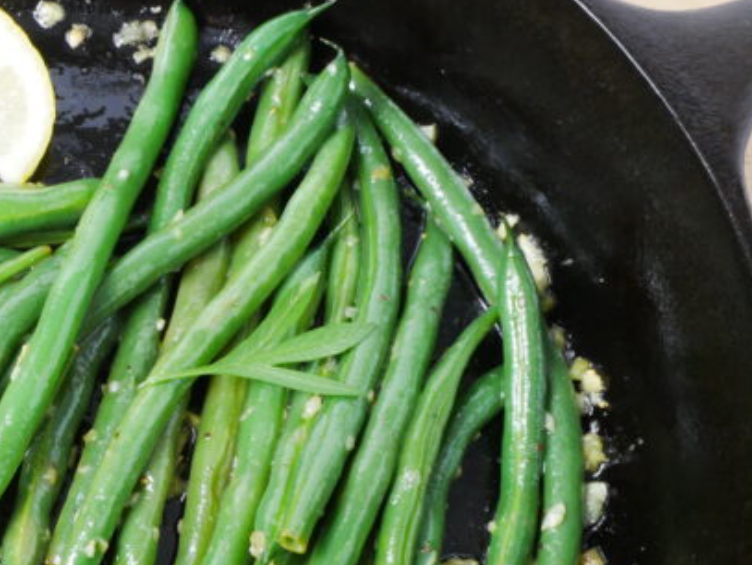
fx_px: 1805
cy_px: 437
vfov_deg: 17.7
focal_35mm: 83
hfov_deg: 22.9
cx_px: 65
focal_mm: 22
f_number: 11
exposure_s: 1/2.5
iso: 800
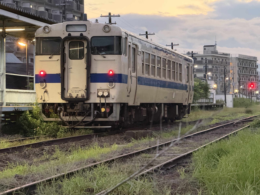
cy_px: 98
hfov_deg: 16.4
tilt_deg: +0.4
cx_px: 130
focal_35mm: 120
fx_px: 901
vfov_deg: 12.3
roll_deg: +0.2
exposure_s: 1/33
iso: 1600
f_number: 2.8
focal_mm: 15.66
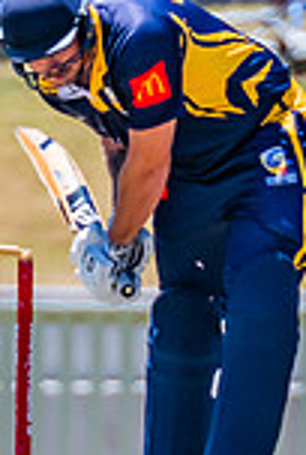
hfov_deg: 0.4
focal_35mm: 3199
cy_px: 308
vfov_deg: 0.6
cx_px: 119
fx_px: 40600
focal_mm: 550
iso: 640
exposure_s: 1/2000
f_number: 6.3
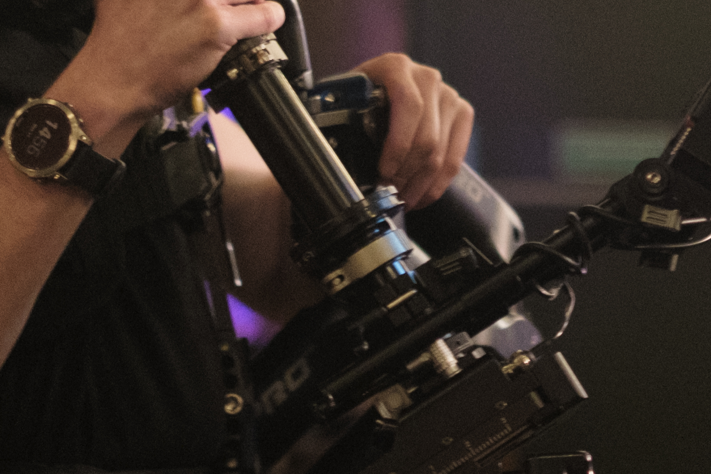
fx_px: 4009
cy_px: 51
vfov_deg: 6.8
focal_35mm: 203
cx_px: 692
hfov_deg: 10.1
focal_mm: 35
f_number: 1.4
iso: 3200
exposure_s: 1/80
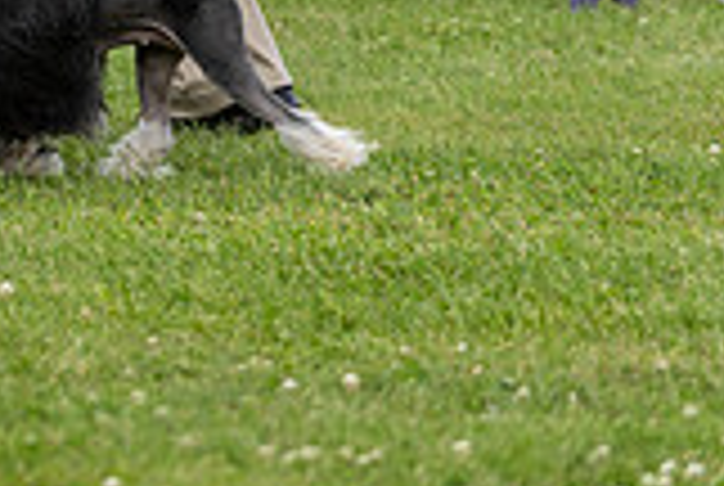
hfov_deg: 3.5
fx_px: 11887
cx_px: -292
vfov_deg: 2.3
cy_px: -340
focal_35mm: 590
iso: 320
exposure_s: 1/1000
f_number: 4
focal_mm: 164
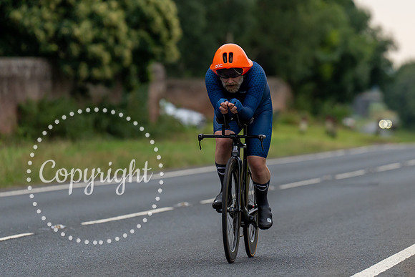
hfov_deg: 6.8
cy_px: 84
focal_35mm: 304
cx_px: 277
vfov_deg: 4.5
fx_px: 3506
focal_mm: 185
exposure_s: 1/640
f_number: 3.2
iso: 1000
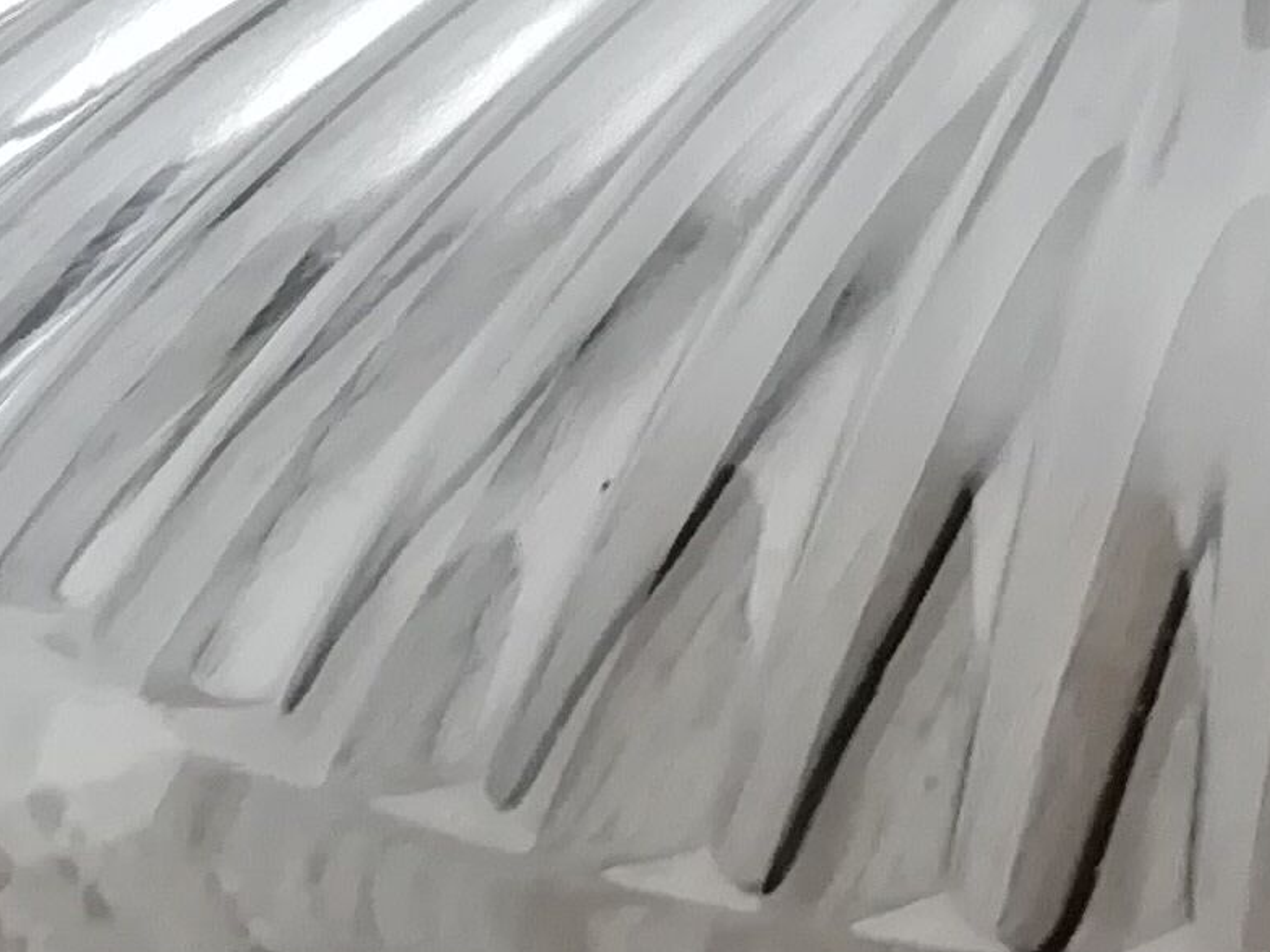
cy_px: 776
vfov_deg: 10.7
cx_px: 1391
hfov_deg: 14.0
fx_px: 5063
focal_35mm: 138
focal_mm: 3.21
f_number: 2.2
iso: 160
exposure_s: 1/33.3
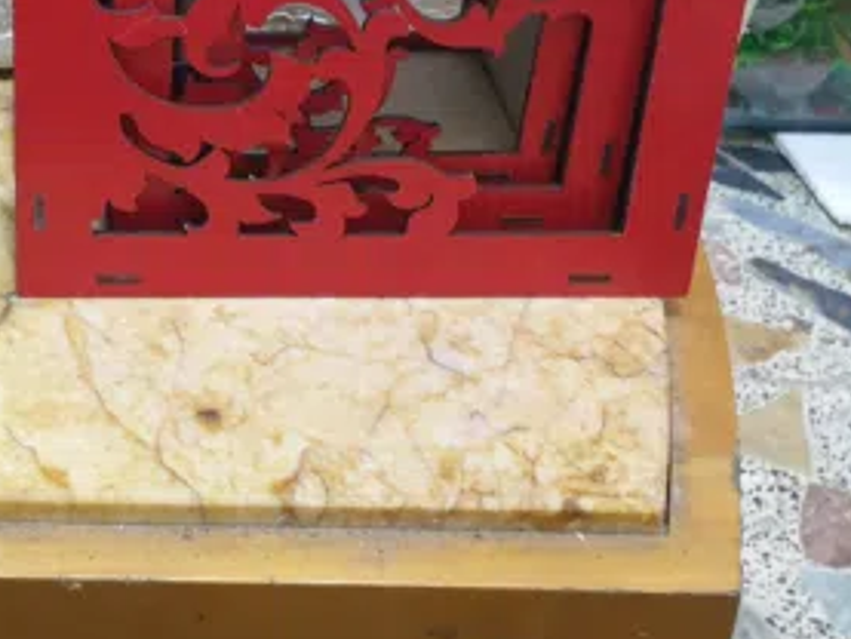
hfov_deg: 29.2
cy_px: -77
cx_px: -71
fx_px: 1476
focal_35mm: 60
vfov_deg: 22.9
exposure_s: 1/33
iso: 320
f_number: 2.4
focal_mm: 4.3
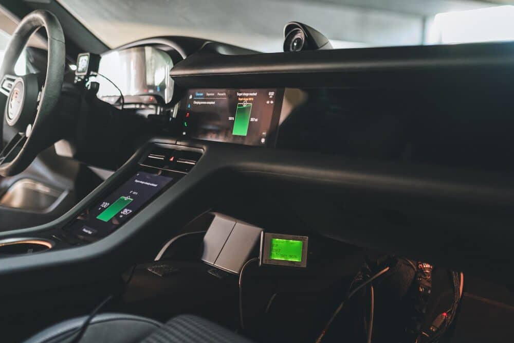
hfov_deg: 46.2
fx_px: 600
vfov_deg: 31.9
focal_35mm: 42
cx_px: 214
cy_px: 197
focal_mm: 35
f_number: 1.4
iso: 1600
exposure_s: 1/40
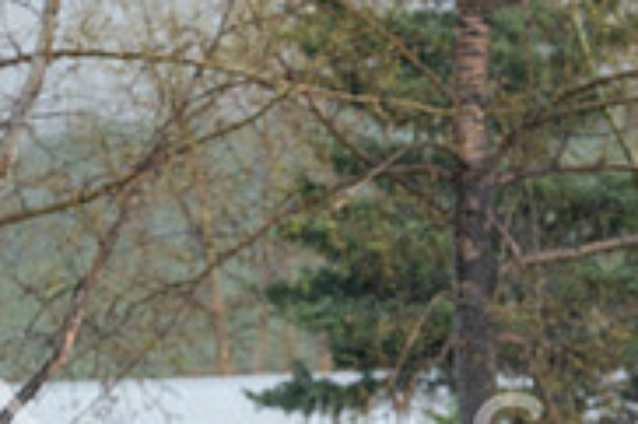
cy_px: 668
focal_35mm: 864
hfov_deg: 2.4
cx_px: 375
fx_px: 15298
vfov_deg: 1.6
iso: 800
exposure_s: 1/1250
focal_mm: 271
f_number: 5.6
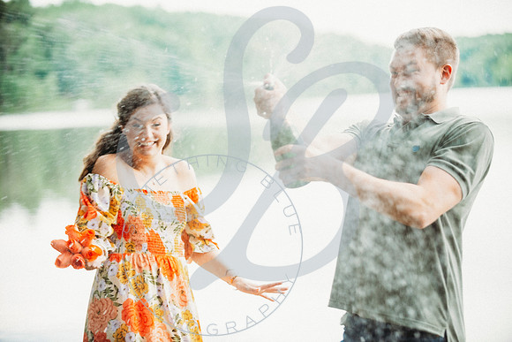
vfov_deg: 13.4
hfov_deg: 20.0
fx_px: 1451
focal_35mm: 102
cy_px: 171
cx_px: 256
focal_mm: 102
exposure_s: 1/200
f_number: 2.8
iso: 1600
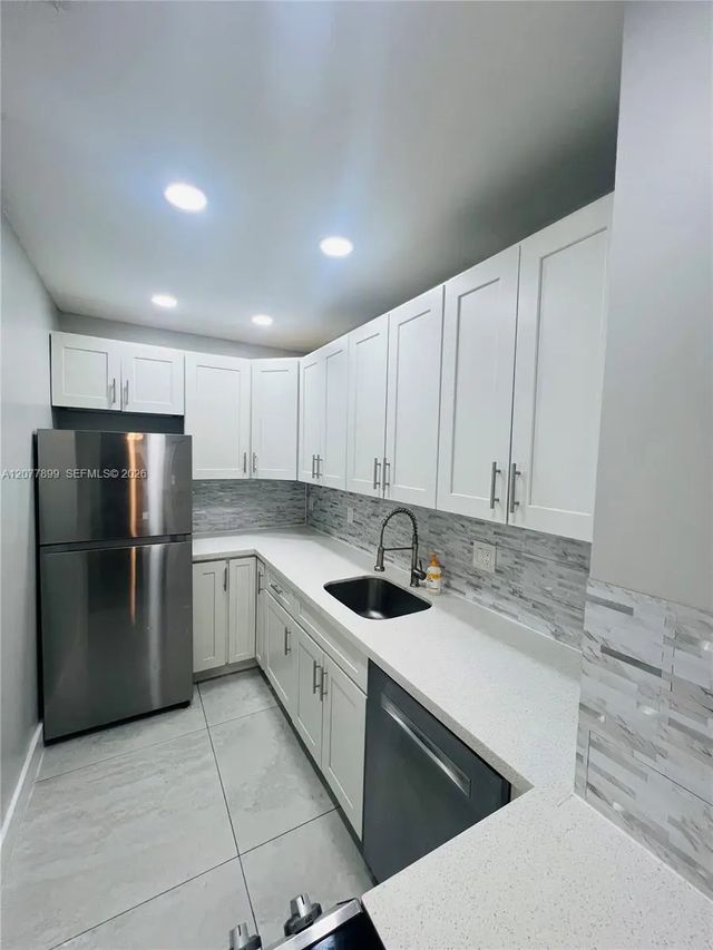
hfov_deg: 89.9
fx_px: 357
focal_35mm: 13
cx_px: 356
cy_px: 475
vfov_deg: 106.2
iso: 64
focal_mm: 1.57
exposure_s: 1/120
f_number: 1.8
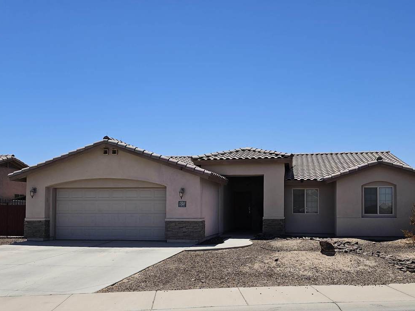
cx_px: 253
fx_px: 360
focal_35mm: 30
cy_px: 196
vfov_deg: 46.4
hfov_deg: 59.4
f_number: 1.7
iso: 10
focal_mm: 6.3
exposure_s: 1/1376
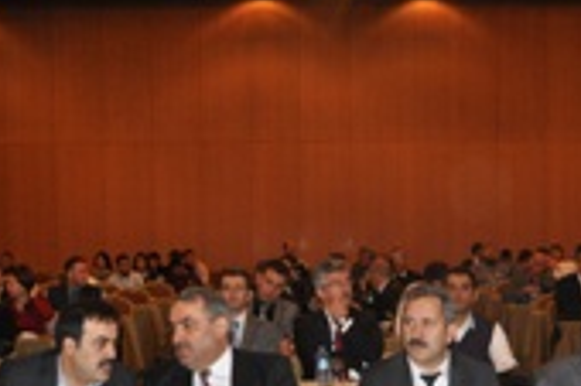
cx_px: 328
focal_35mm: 71
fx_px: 1145
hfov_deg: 28.5
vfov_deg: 18.8
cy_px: 359
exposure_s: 1/60
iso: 800
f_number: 3.5
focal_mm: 18
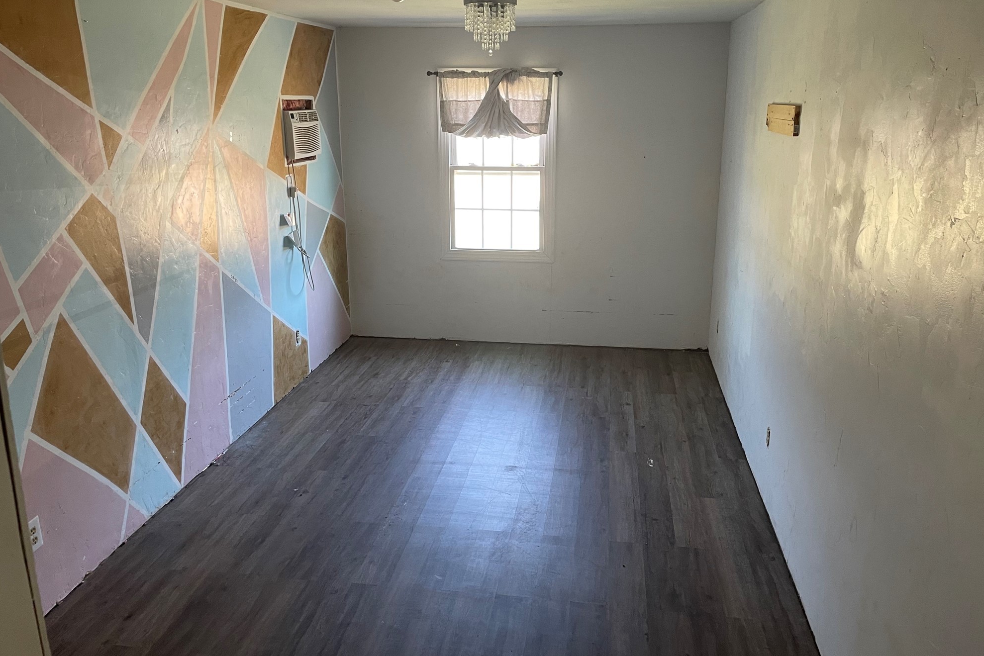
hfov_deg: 65.5
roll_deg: -0.3
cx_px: 500
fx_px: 765
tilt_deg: -14.5
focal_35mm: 28
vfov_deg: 46.4
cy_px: 299
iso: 125
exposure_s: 1/76
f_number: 1.6
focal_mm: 4.2
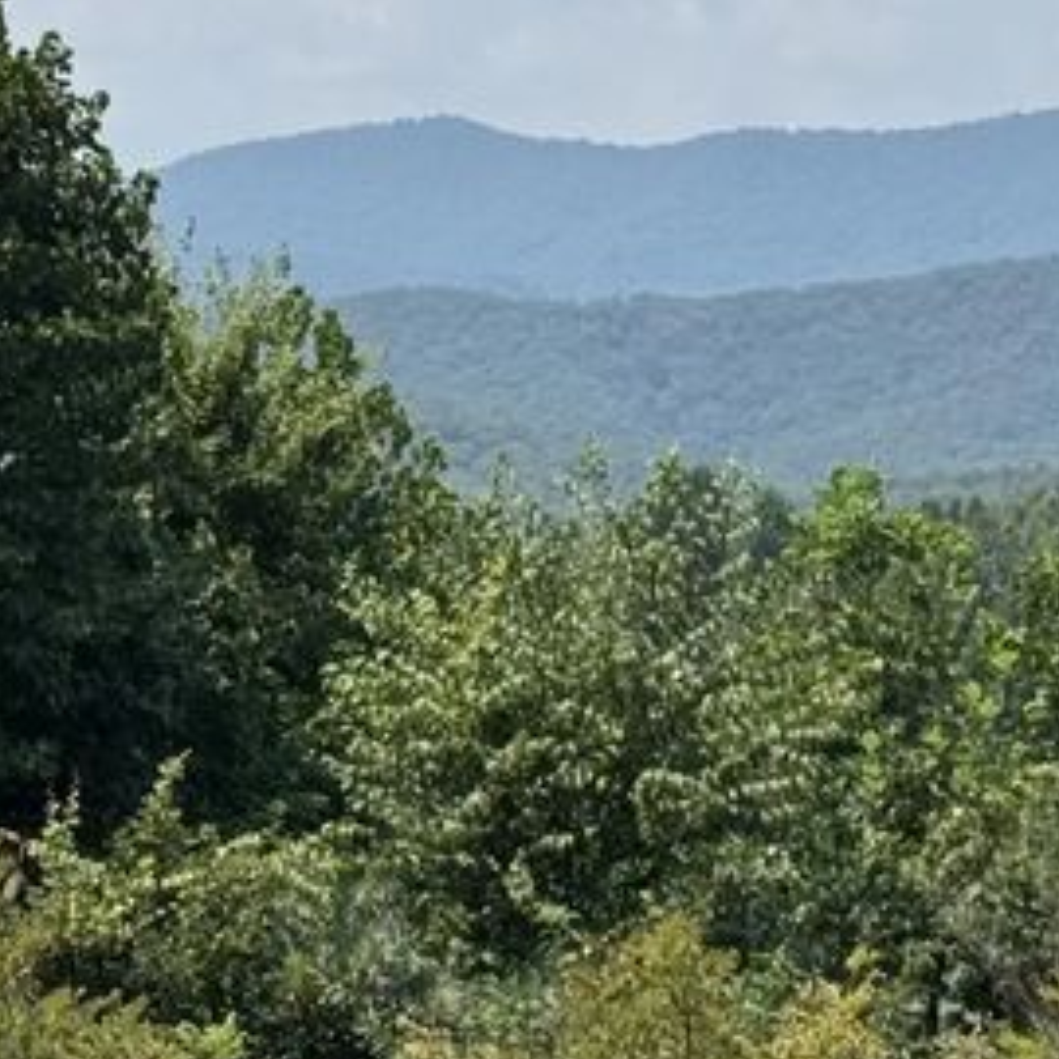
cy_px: 55
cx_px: 894
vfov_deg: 10.8
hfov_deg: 10.8
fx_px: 5572
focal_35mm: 161
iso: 80
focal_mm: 6.76
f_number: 1.78
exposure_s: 1/7937
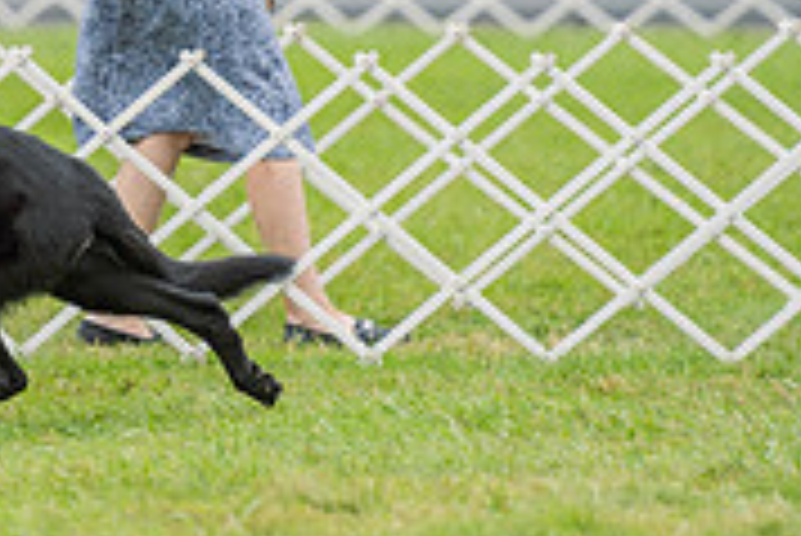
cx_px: -414
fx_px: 14541
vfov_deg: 2.1
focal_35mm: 653
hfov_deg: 3.1
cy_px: -200
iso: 400
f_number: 3.5
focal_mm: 200
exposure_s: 1/1250
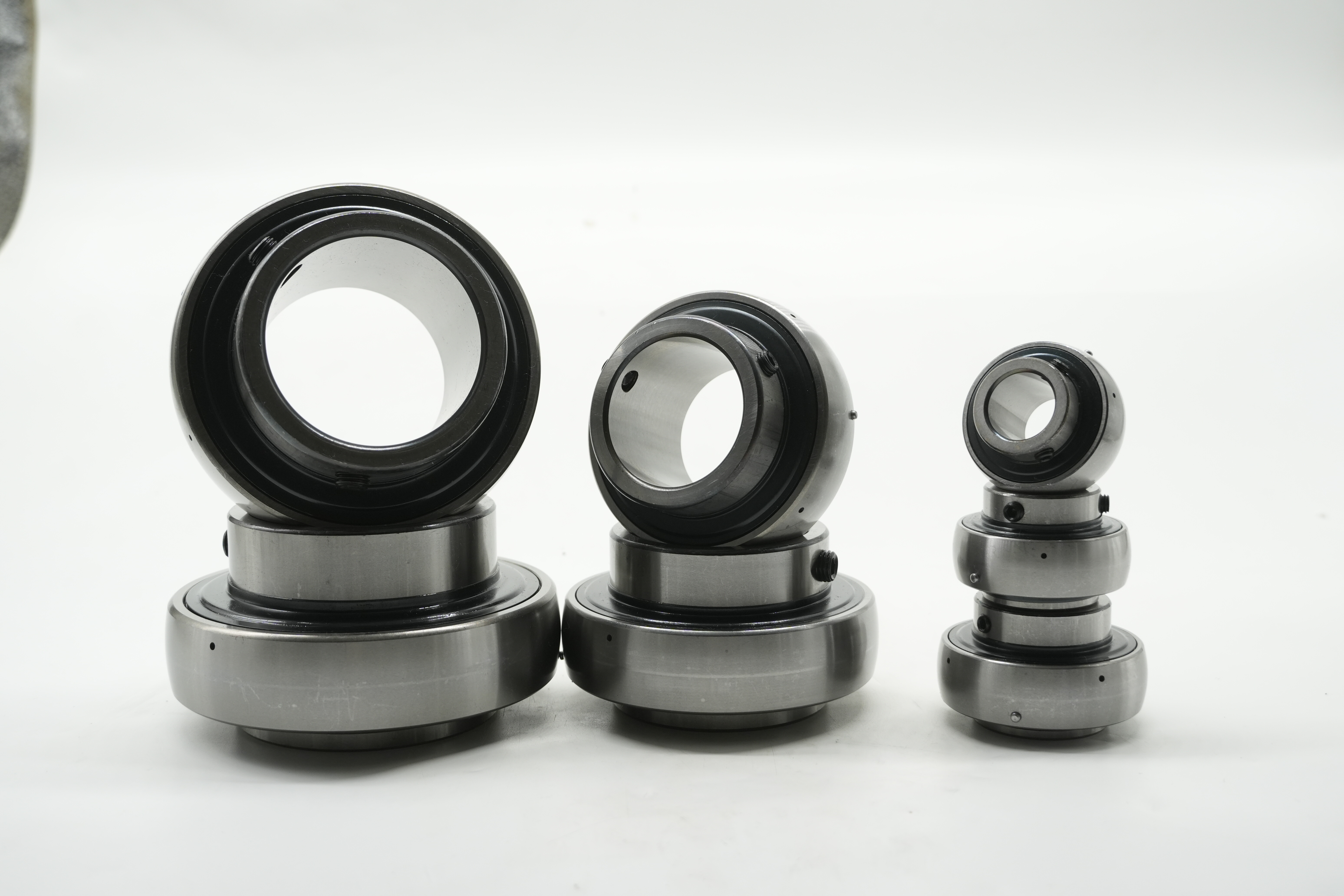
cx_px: 672
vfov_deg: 29.9
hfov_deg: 43.6
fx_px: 1680
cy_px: 448
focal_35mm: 45
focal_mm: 30
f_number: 5
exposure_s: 1/50
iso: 400
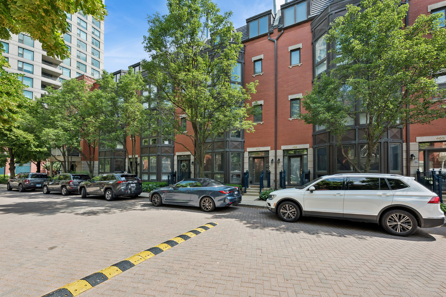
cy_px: 148
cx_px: 223
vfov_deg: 81.2
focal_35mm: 14
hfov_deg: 104.3
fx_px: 173
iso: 200
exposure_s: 1/125
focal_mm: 14
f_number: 11
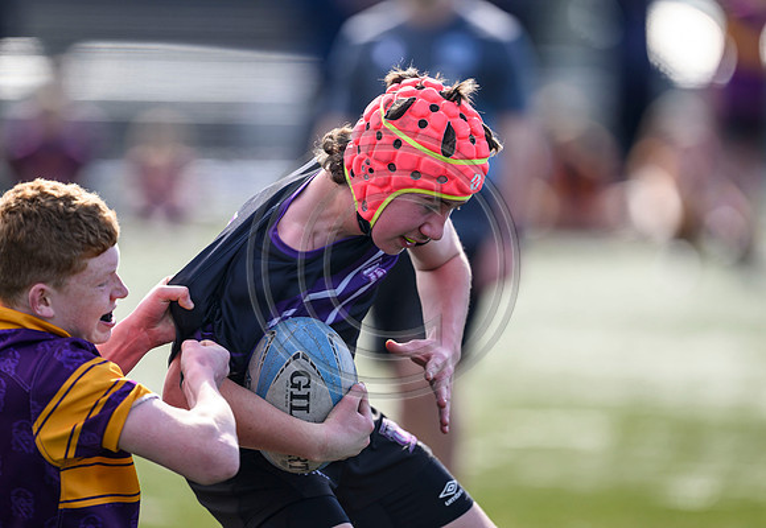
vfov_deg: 3.0
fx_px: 10004
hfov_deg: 4.4
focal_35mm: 465
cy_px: 228
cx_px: 450
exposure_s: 1/1250
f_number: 3.2
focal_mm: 400
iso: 200
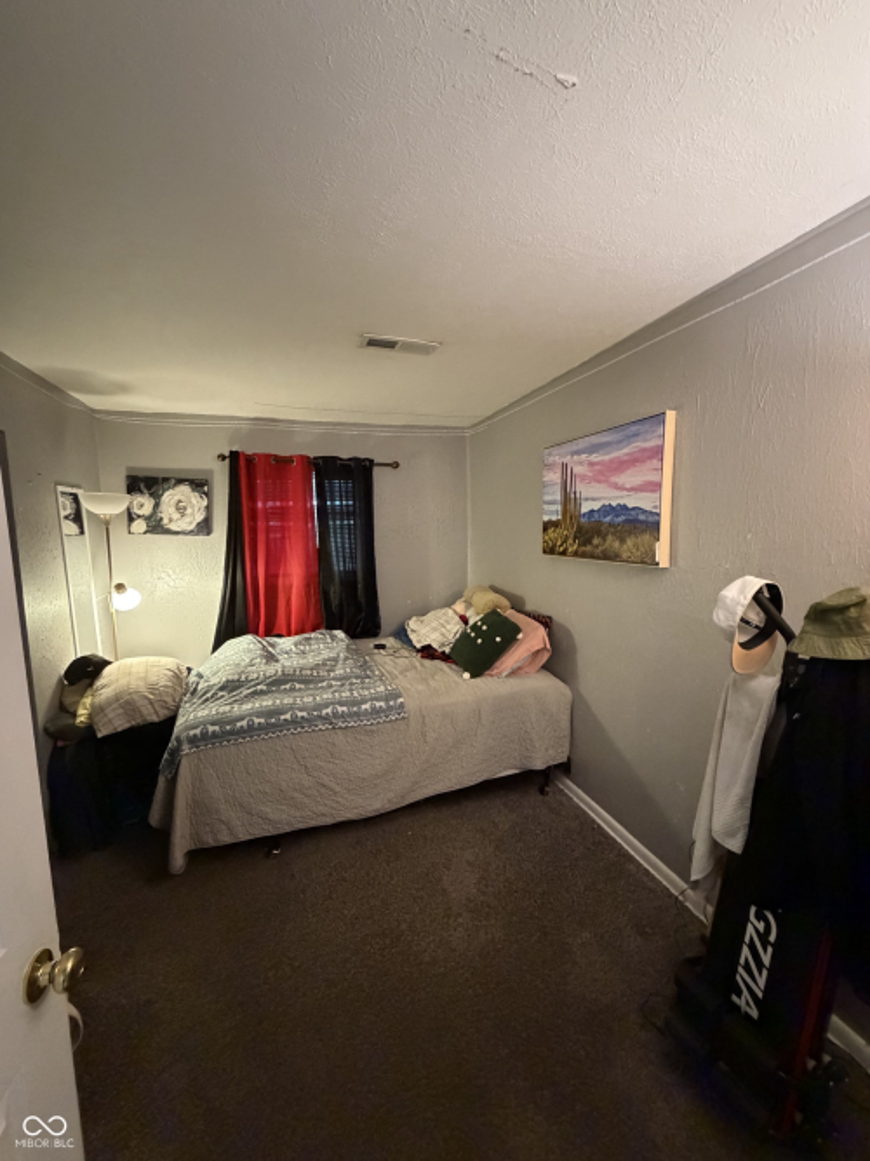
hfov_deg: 85.7
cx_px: 435
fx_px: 469
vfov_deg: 102.1
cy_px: 580
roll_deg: +1.5
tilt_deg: -6.3
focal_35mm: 14
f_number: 2.2
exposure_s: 1/60
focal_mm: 2.22
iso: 1250
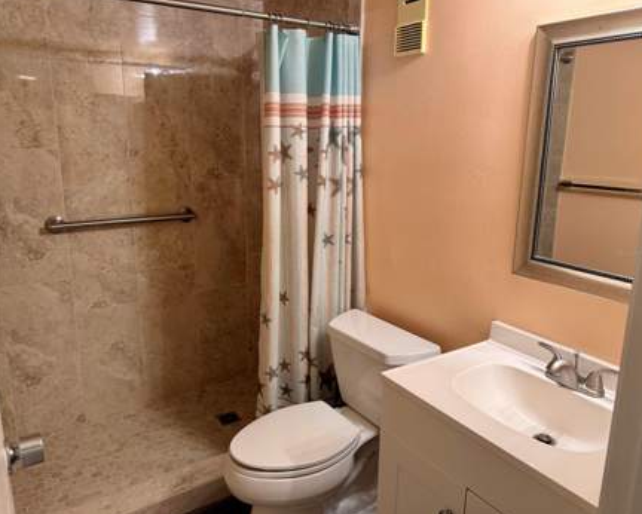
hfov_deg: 65.9
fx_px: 494
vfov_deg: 55.0
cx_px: 302
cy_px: 253
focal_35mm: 26
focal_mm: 6.76
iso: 200
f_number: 1.78
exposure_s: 1/120
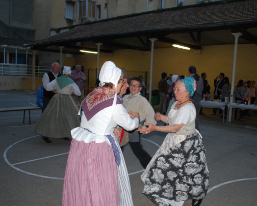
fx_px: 236
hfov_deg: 56.9
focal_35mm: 31
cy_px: 103
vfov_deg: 47.1
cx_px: 151
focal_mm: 18
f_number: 3.5
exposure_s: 1/60
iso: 400
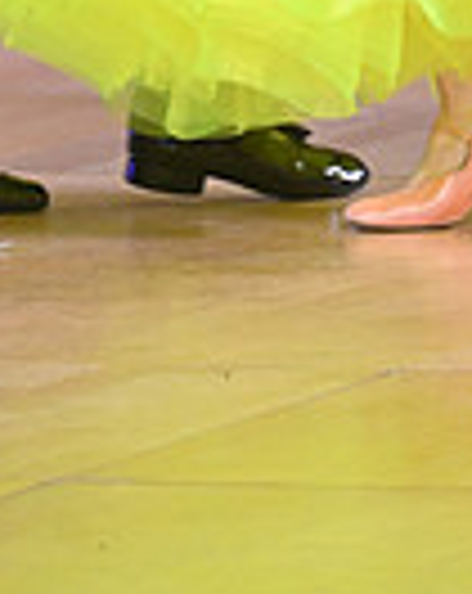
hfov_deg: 1.9
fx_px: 14509
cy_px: -684
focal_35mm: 828
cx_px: 178
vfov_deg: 2.3
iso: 3200
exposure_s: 1/400
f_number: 5
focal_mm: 200
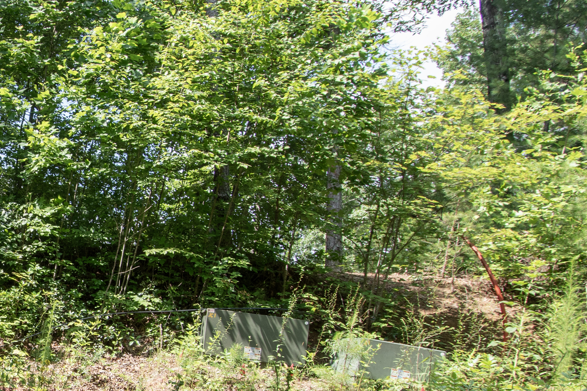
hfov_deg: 41.0
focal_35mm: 38
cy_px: 302
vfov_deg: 34.2
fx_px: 619
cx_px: -54
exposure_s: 1/160
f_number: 6.3
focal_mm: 10
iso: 200
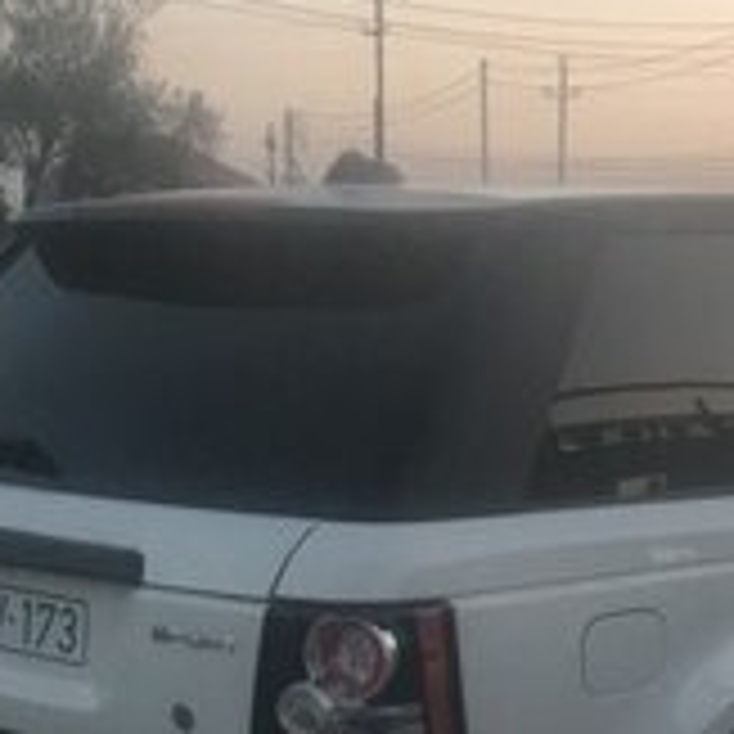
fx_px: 1871
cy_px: 806
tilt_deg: -15.6
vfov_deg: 21.1
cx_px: 567
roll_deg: -2.4
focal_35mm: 78
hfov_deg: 22.0
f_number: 2.2
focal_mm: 4.15
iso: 25
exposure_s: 1/33
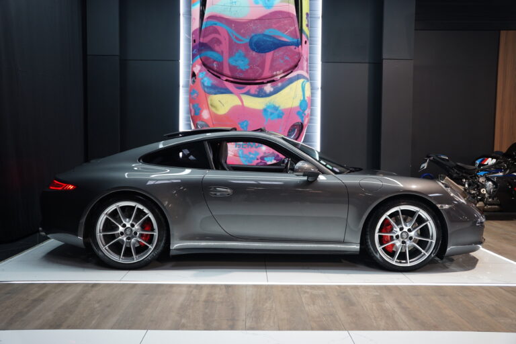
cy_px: 172
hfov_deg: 61.9
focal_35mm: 30
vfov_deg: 43.6
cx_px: 258
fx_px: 430
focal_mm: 30
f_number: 2.8
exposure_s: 1/80
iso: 800
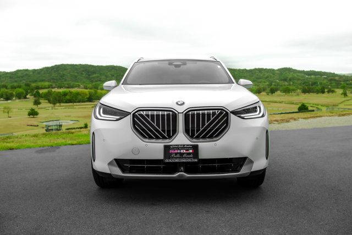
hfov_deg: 53.1
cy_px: 118
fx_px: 352
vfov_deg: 36.9
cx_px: 176
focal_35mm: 36
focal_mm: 36
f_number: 6.3
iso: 640
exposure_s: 1/640
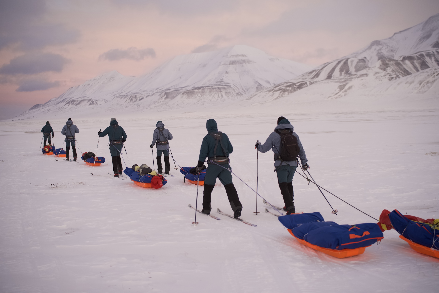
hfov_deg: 39.6
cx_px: 220
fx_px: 610
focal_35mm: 50
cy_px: 146
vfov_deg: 27.0
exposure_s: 1/1000
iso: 500
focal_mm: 50
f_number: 2
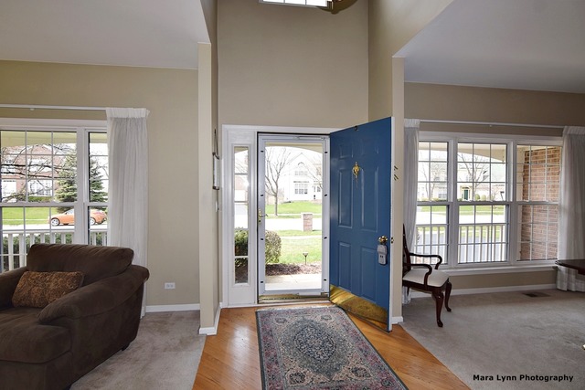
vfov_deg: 72.1
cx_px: 292
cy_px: 195
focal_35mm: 16
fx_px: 268
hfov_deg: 95.0
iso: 100
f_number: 5.6
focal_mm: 11
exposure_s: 1/125
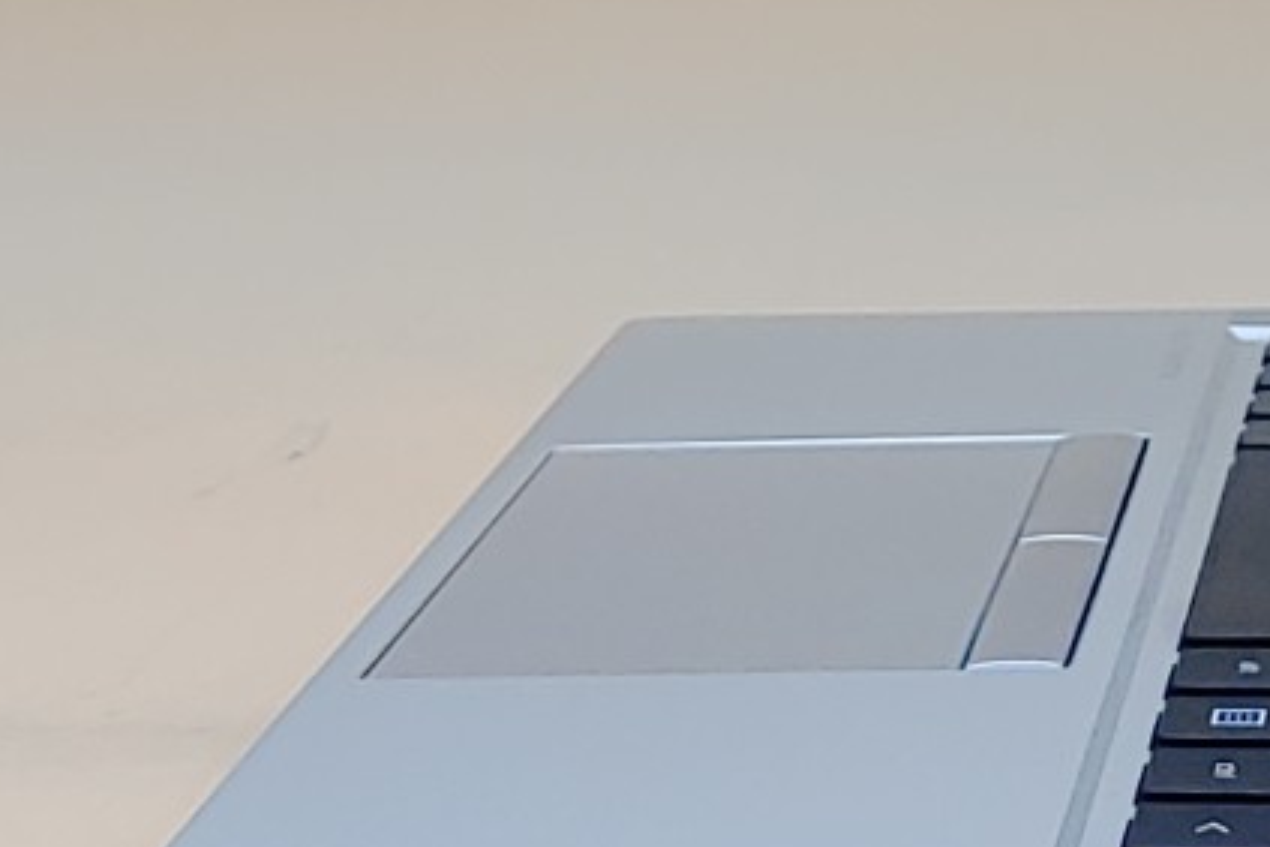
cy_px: -153
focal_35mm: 163
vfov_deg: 8.3
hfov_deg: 12.4
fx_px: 5750
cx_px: 1441
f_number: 1.8
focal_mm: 4.36
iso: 50
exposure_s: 1/120
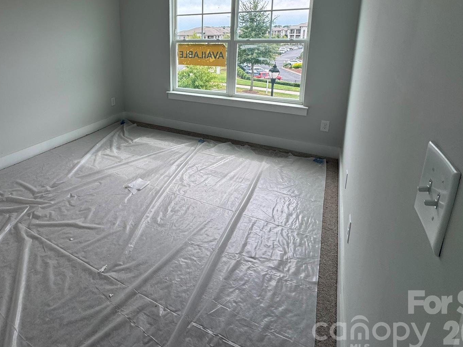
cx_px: 169
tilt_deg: -13.4
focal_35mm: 21
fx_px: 281
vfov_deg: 60.7
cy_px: 97
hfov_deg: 77.3
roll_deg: -0.3
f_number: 2.2
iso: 40
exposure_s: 1/207
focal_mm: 2.22
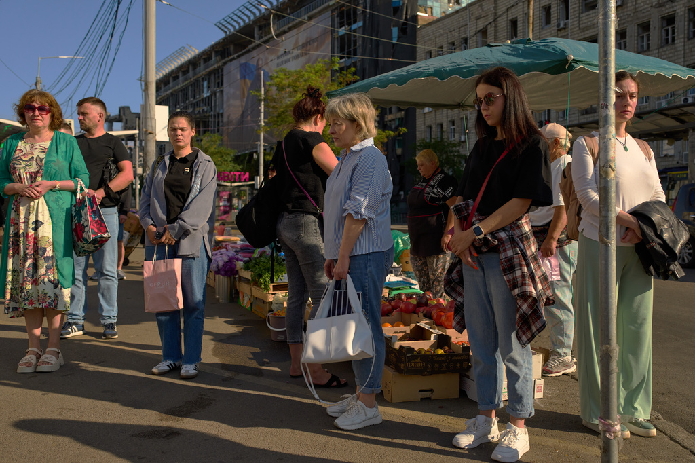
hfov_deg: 54.4
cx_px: 348
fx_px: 675
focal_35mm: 35
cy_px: 232
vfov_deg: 37.8
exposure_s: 1/6400
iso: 500
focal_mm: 35
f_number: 4
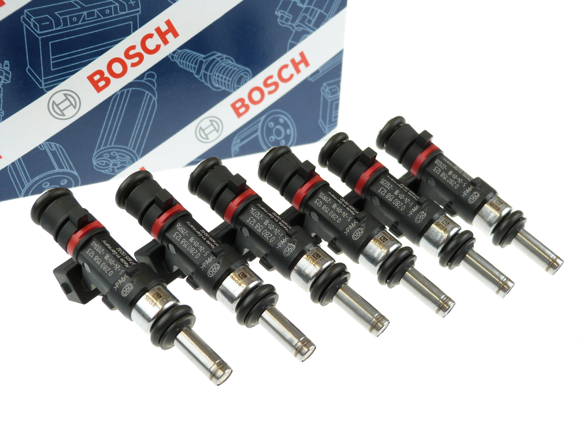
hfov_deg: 36.2
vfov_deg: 27.5
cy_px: 219
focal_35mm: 53
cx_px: 292
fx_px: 894
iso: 100
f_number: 3.2
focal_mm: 9.4
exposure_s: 1/80
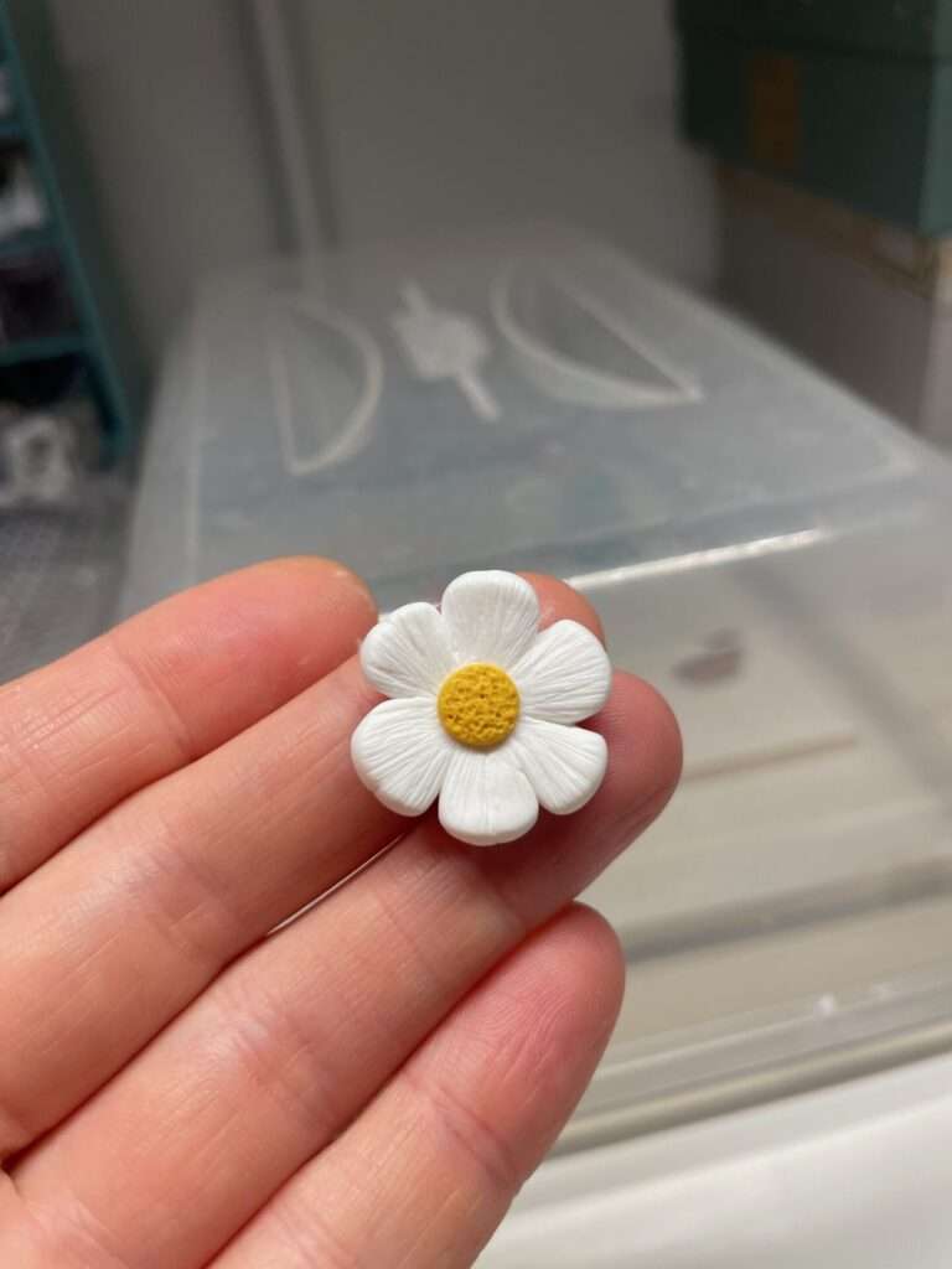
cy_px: 634
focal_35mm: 26
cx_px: 476
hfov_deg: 53.1
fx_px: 953
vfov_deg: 67.3
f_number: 1.6
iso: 32
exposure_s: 1/201
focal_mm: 4.2
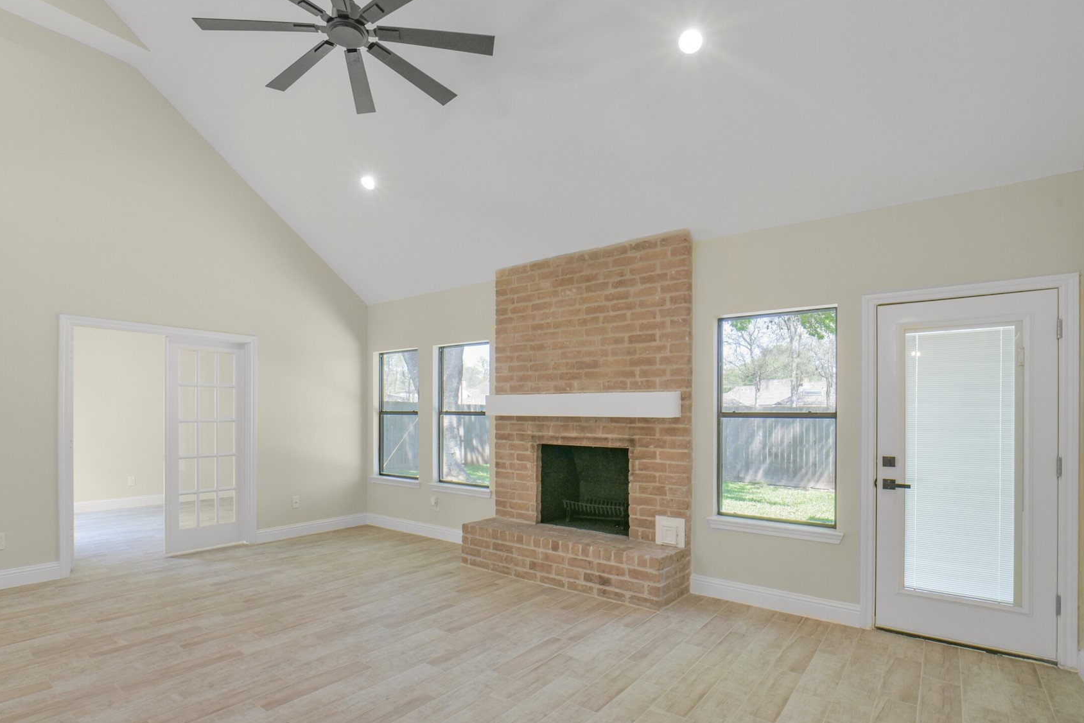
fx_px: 542
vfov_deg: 67.0
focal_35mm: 18
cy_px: 420
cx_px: 469
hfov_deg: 89.5
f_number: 11
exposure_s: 1/20
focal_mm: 14
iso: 500
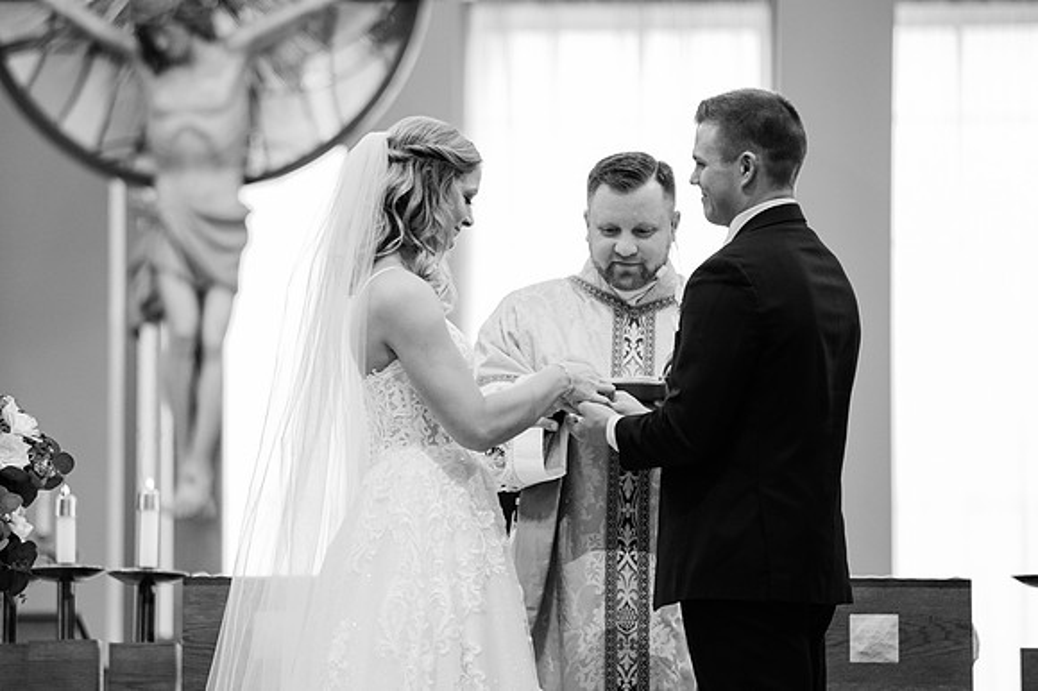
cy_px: 403
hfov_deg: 8.8
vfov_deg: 5.9
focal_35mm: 233
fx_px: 6715
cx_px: 433
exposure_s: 1/250
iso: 1000
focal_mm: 200
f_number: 2.8
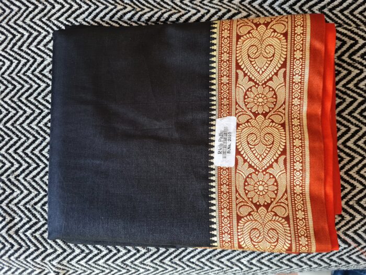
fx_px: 275
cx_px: 183
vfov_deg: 53.1
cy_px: 138
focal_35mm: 26
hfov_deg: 67.3
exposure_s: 1/60
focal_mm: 5.4
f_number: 1.8
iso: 160
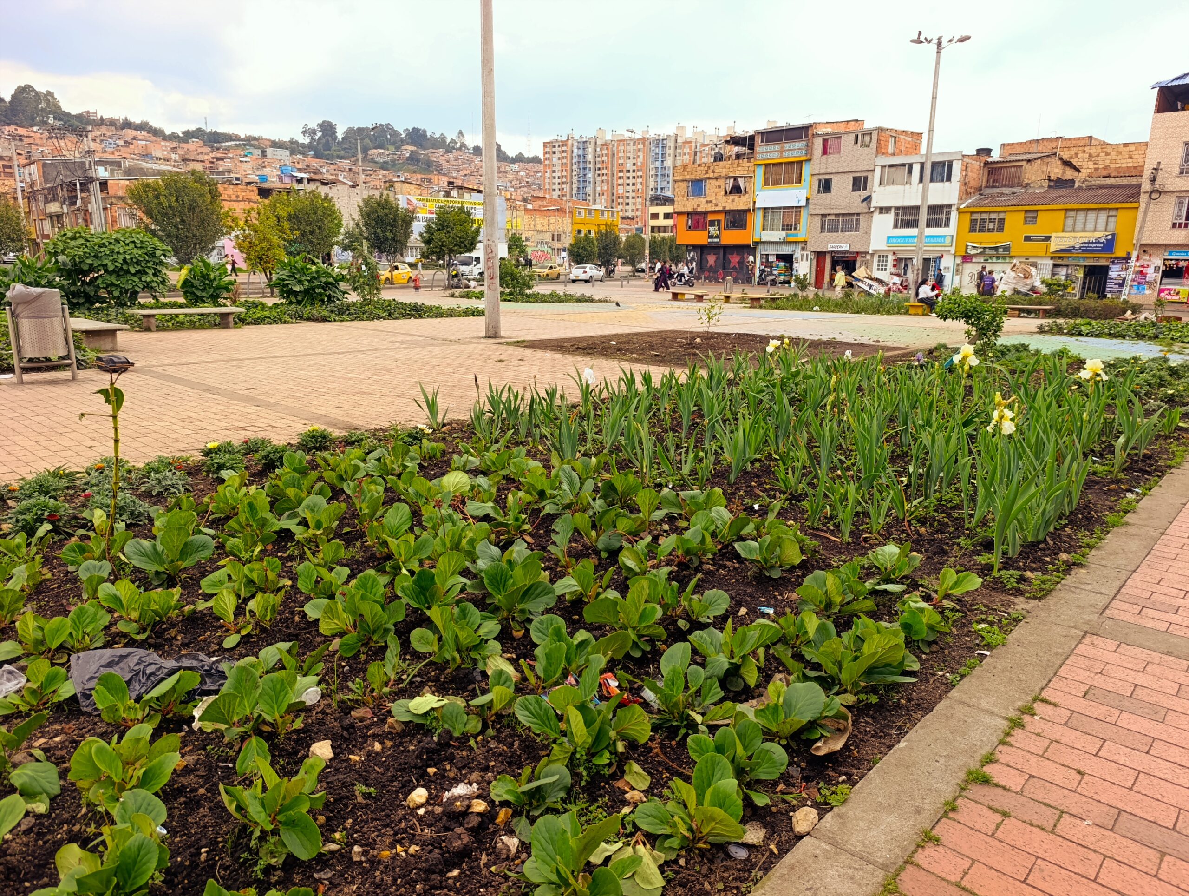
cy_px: 448
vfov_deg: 59.0
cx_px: 594
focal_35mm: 23
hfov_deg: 73.8
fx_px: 791
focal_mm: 6.14
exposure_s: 1/139
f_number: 1.6
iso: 50
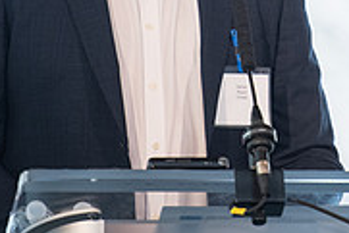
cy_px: -34
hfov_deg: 3.0
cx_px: 344
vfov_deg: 2.0
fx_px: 6636
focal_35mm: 684
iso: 800
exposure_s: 1/200
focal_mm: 200
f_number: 2.8
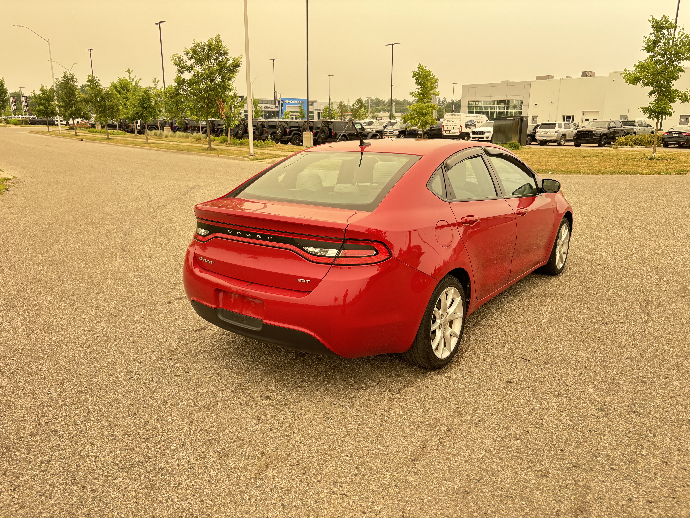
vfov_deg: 53.1
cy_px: 259
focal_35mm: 26
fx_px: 518
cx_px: 345
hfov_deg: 67.3
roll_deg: -0.3
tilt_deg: -14.9
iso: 50
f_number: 1.6
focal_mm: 5.96
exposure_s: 1/199
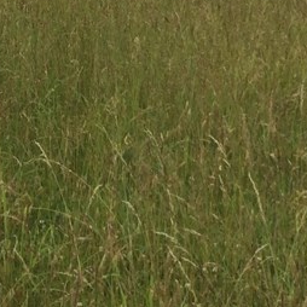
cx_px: -12
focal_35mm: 114
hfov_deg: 15.0
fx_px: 1144
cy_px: -155
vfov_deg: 14.3
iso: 32
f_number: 2.4
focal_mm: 3.3
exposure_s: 1/1845
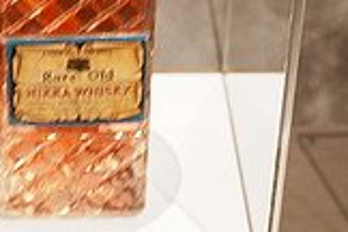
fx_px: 1503
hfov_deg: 13.0
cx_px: -6
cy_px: 191
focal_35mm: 155
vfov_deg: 8.8
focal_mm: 32.3
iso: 125
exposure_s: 1/2
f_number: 3.2
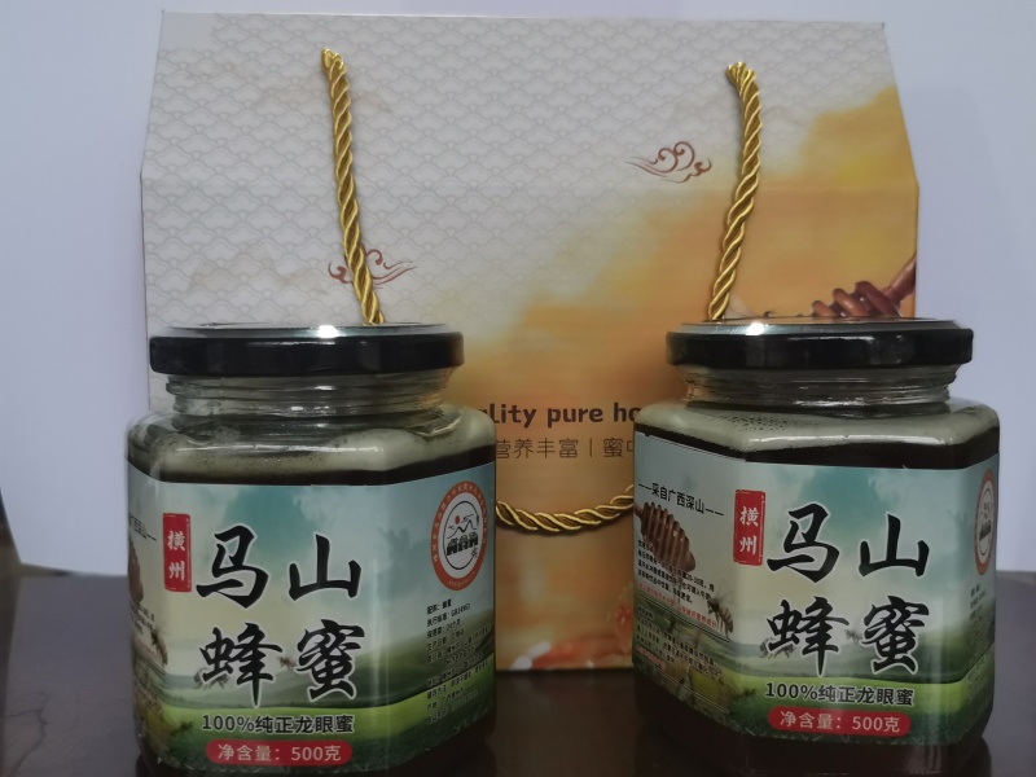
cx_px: 518
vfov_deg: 41.8
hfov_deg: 54.0
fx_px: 1018
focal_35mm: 34
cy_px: 388
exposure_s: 1/50
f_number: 1.8
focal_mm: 5.58
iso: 200
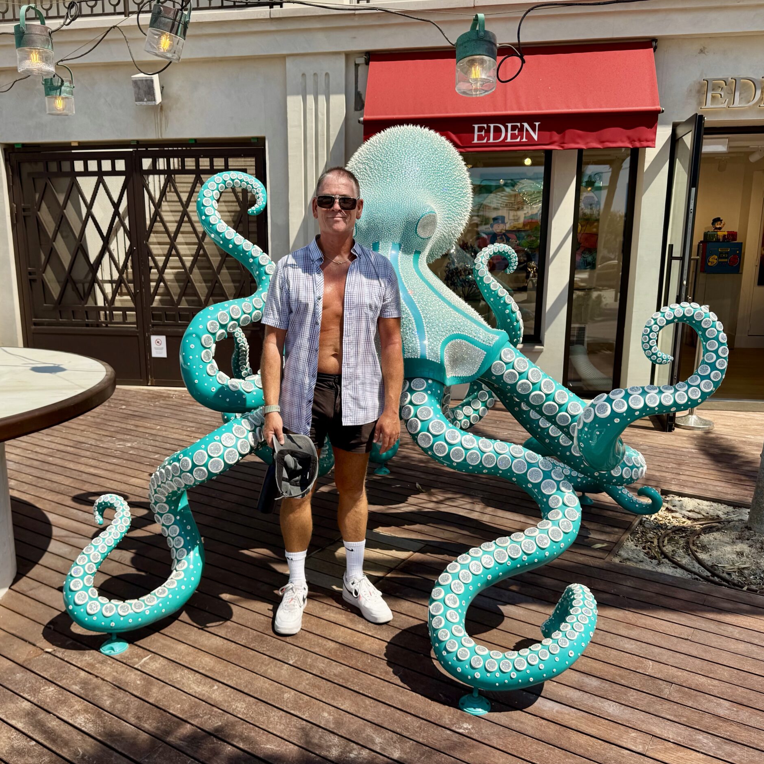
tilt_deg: -11.5
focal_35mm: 29
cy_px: 385
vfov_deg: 55.6
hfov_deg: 55.4
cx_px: 326
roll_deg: +0.7
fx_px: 724
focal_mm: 6.76
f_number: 1.78
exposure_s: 1/5348
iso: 80
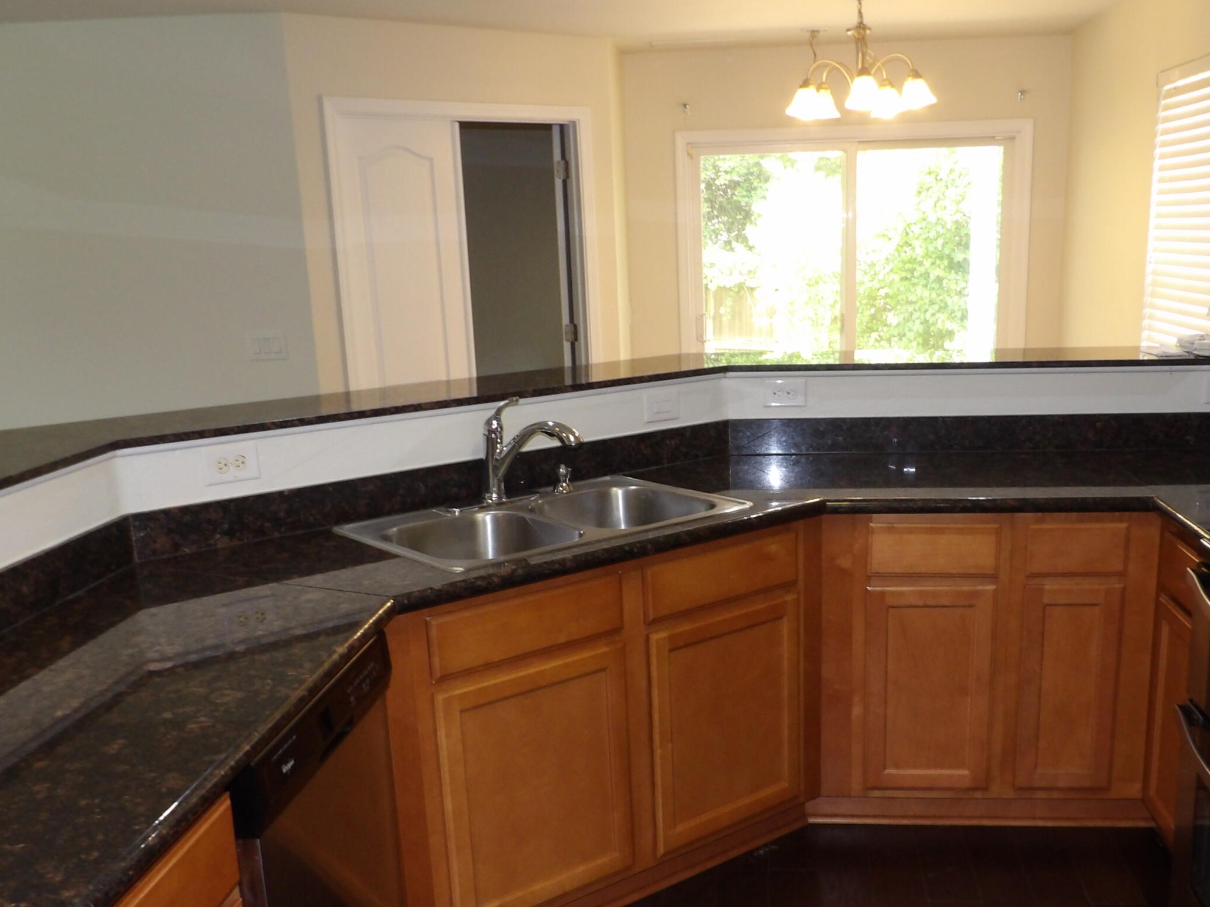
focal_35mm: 35
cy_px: 579
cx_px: 683
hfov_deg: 52.5
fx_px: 1223
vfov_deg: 40.4
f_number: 3.2
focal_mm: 4.3
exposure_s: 1/33
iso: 200
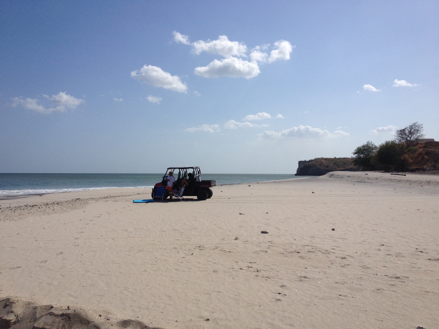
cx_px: 220
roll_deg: +0.5
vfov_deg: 40.7
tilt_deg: -1.7
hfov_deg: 52.6
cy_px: 164
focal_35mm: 35
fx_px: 444
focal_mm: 4.28
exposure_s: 1/5525
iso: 50
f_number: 2.4
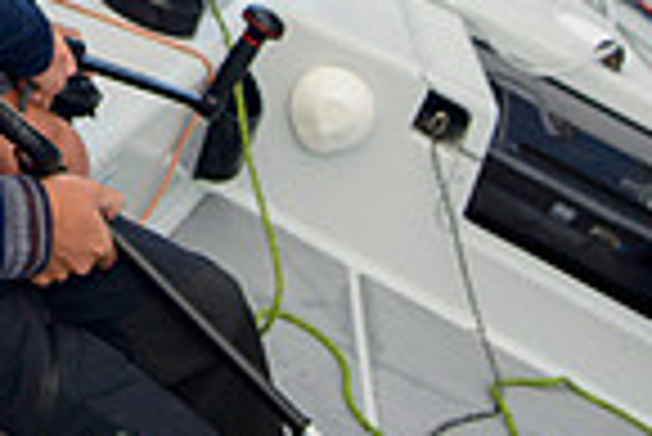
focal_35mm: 124
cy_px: -317
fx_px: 2248
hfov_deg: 15.7
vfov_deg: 10.5
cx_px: -193
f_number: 5.6
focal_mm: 31
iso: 400
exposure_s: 1/1250
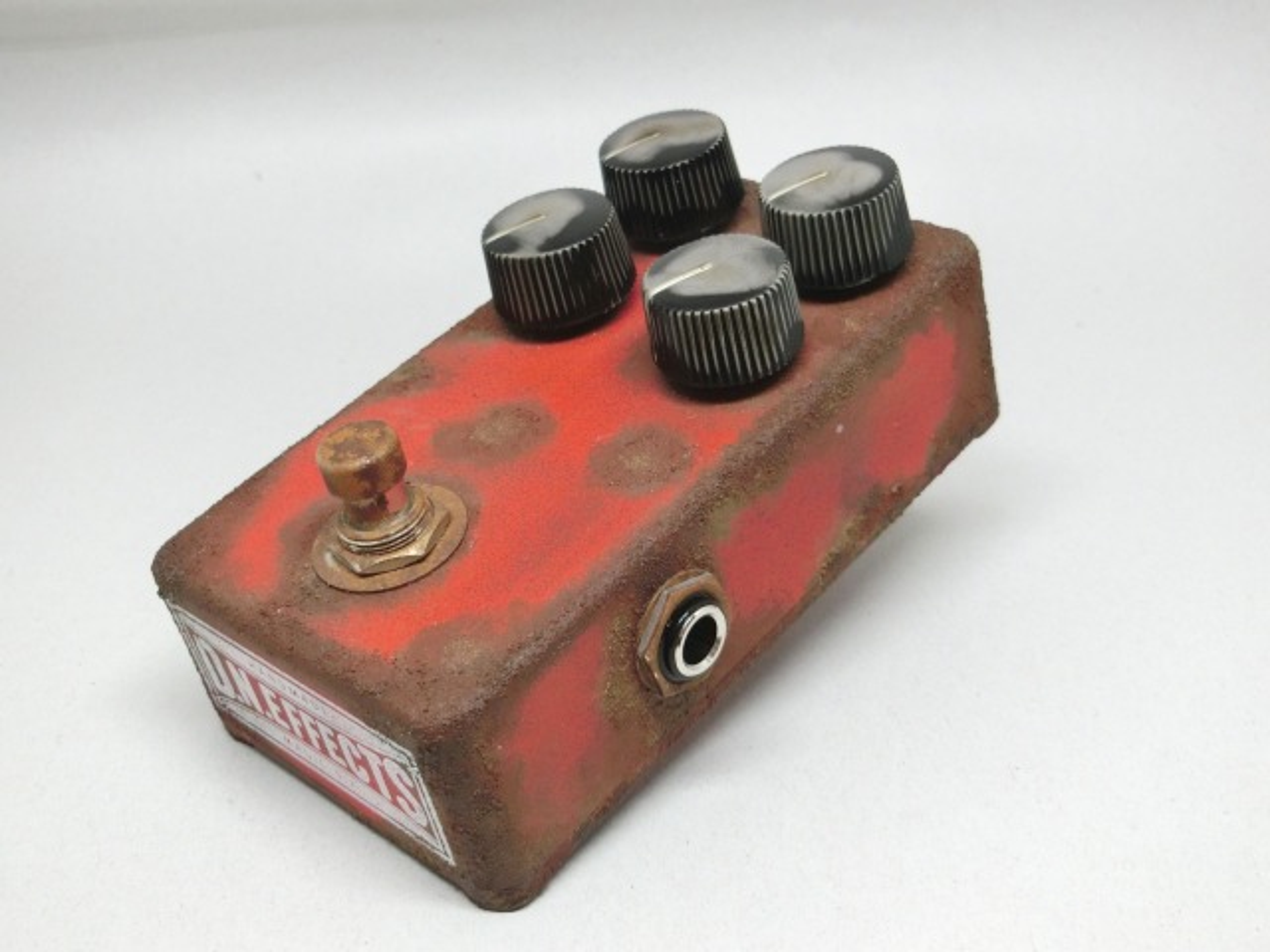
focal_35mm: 45
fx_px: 1651
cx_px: 635
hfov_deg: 42.1
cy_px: 476
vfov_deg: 32.2
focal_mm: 8
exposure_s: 1/125
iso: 250
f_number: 4.4
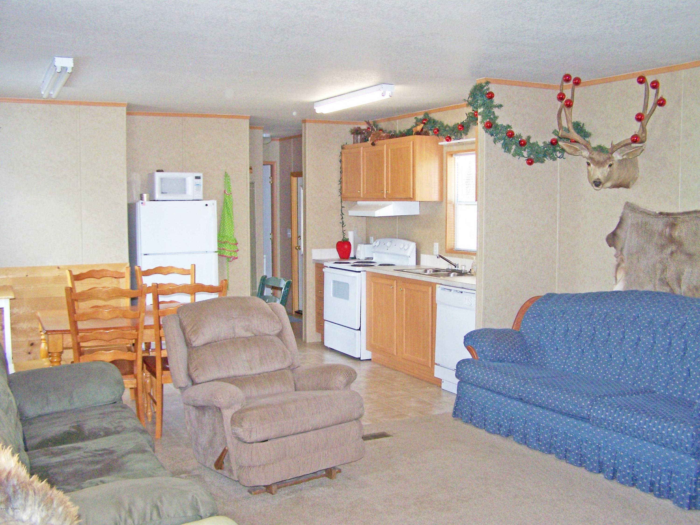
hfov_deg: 49.0
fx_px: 768
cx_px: 350
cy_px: 262
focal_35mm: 38
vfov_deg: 37.7
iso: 160
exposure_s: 1/60
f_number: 2.8
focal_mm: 6.3
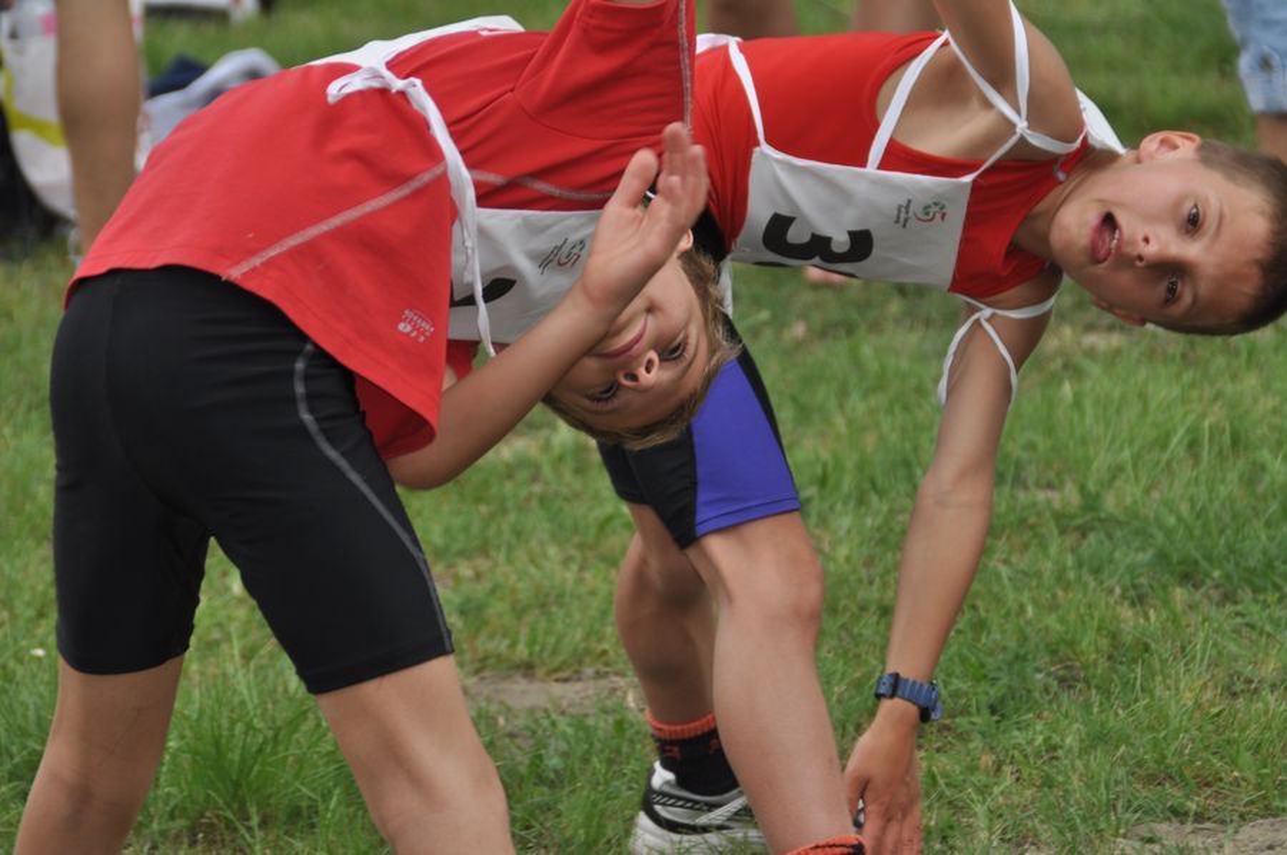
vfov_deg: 4.6
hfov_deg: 6.9
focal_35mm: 300
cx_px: 644
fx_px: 10713
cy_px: 428
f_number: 8
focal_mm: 200
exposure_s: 1/200
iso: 200
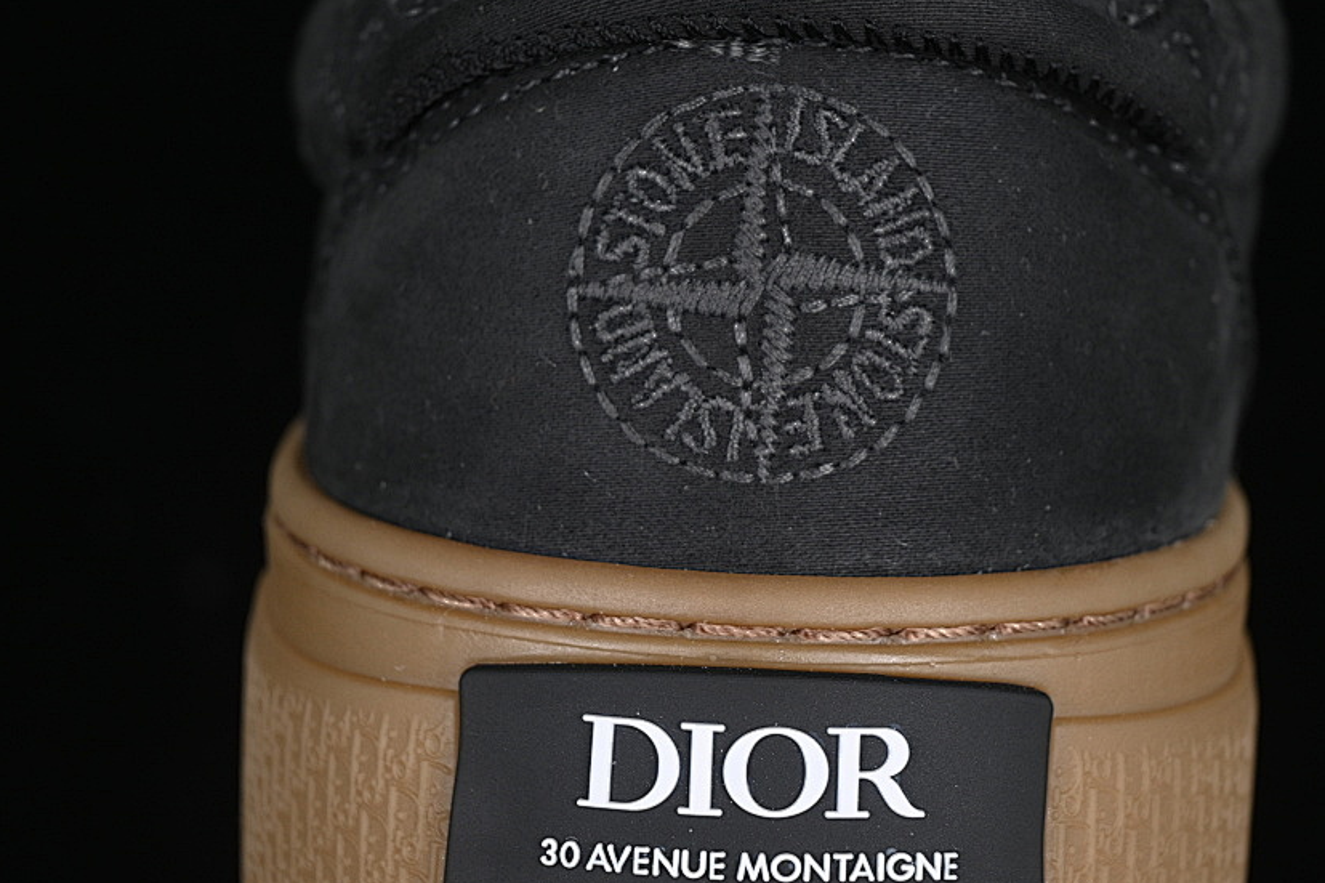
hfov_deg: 20.8
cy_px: 393
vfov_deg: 14.0
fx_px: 3606
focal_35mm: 98
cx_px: 747
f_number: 6.3
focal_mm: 50
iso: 160
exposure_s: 1/60
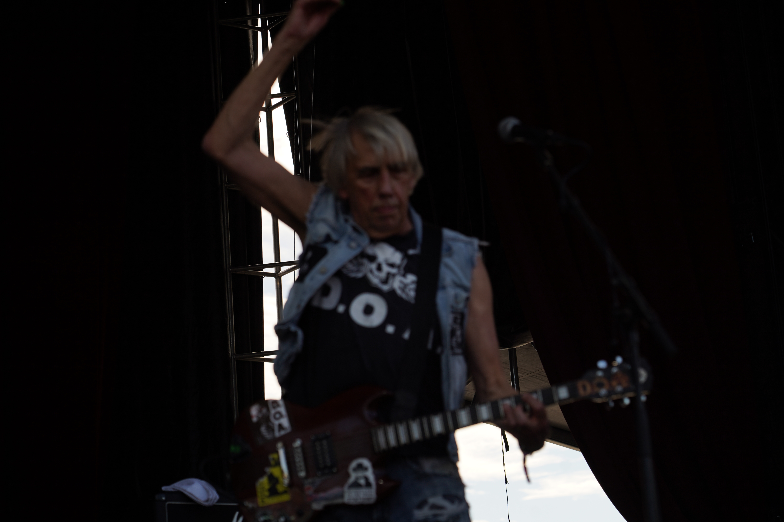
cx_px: 392
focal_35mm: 105
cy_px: 261
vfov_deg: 13.0
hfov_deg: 19.5
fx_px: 2286
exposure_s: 1/400
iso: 100
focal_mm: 105
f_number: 5.6
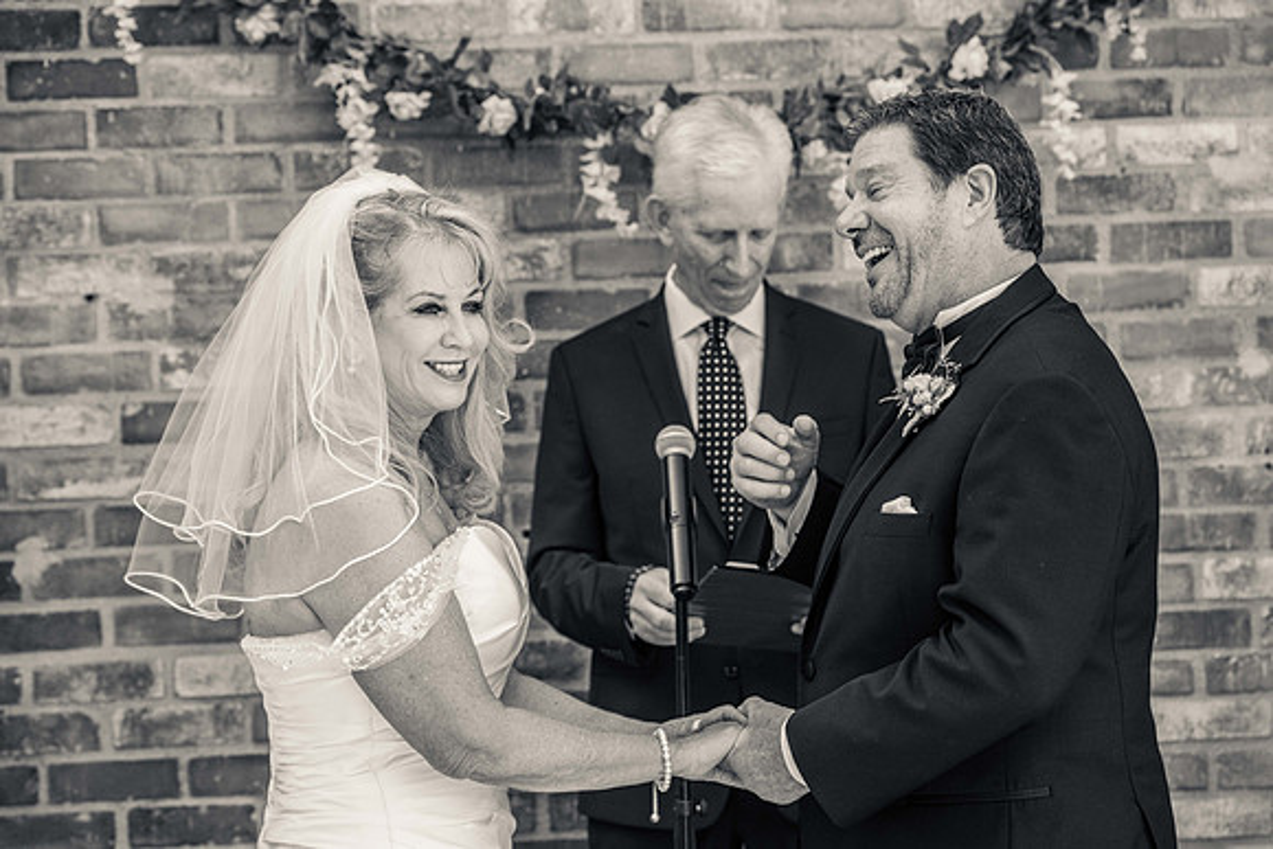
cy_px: 424
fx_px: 3042
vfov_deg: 15.9
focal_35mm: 86
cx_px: 636
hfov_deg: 23.6
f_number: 4.5
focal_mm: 86
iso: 800
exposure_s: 1/800
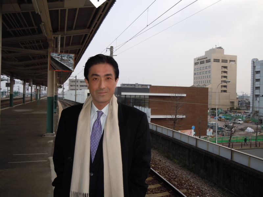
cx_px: 132
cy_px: 98
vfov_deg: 42.9
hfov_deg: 55.4
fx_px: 251
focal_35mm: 33
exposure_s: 1/320
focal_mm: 5.9
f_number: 4
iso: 100
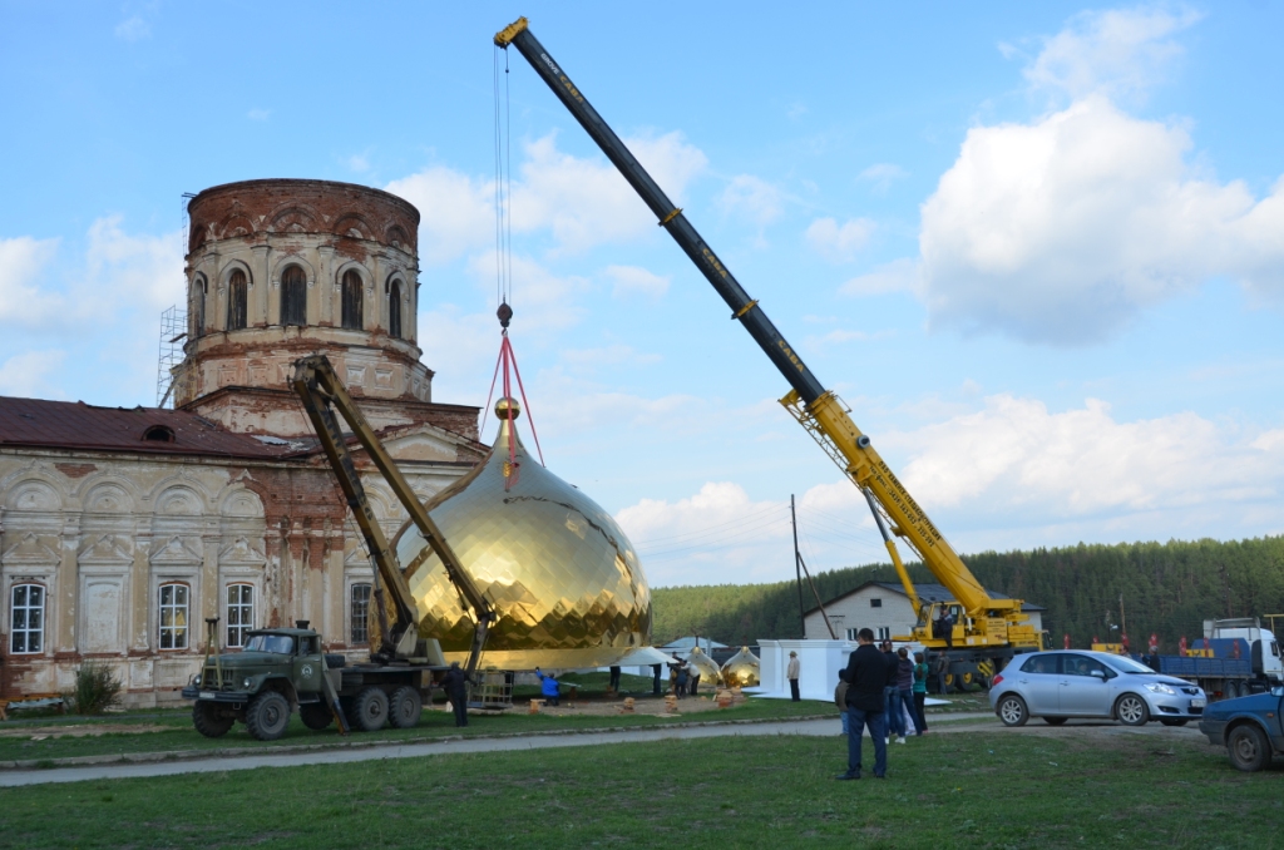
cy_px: 425
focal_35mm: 36
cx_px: 642
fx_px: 1281
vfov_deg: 36.7
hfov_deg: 53.2
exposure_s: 1/250
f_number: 8
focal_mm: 24
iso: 110
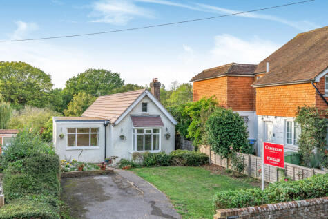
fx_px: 328
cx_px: 164
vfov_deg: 36.9
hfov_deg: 53.1
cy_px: 110
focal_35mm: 36
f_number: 8
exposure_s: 1/160
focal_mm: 24
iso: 400
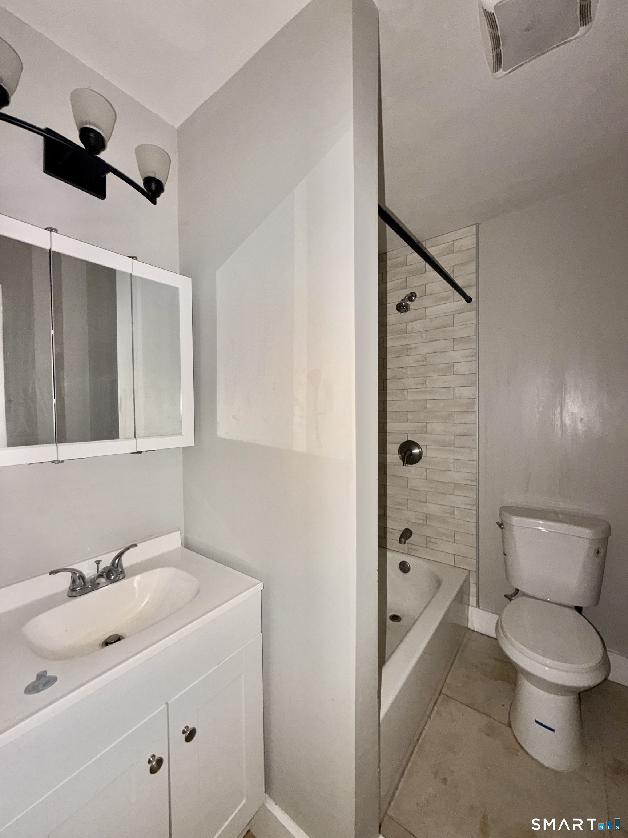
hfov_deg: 85.7
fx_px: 339
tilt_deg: -1.8
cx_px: 314
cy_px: 419
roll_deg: +0.0
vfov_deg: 102.1
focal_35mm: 14
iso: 125
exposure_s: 1/30
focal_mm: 2.22
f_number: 2.2
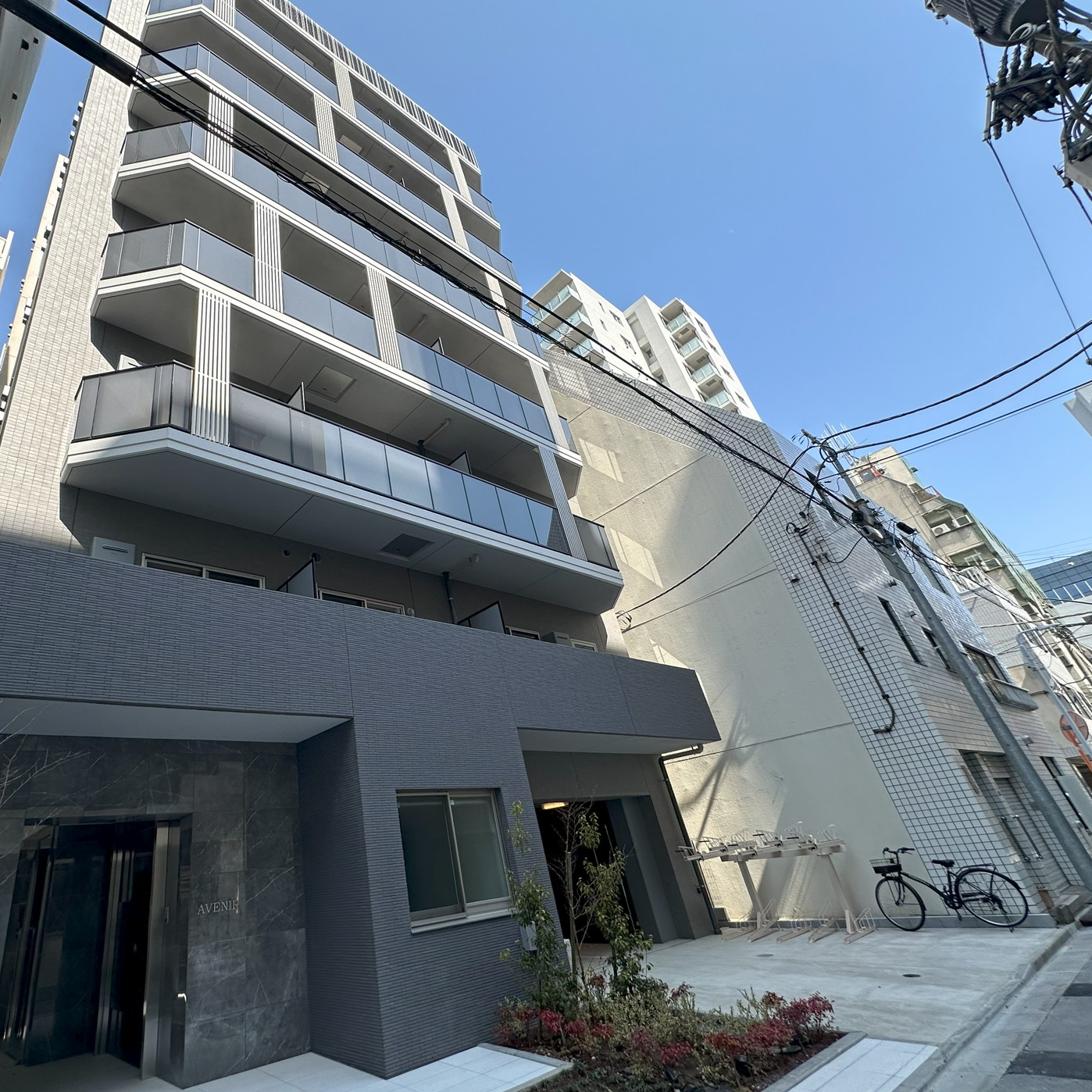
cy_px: 542
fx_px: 607
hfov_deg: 81.3
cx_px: 369
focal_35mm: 17
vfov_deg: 84.0
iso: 40
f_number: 2.2
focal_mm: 2.22
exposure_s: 1/690
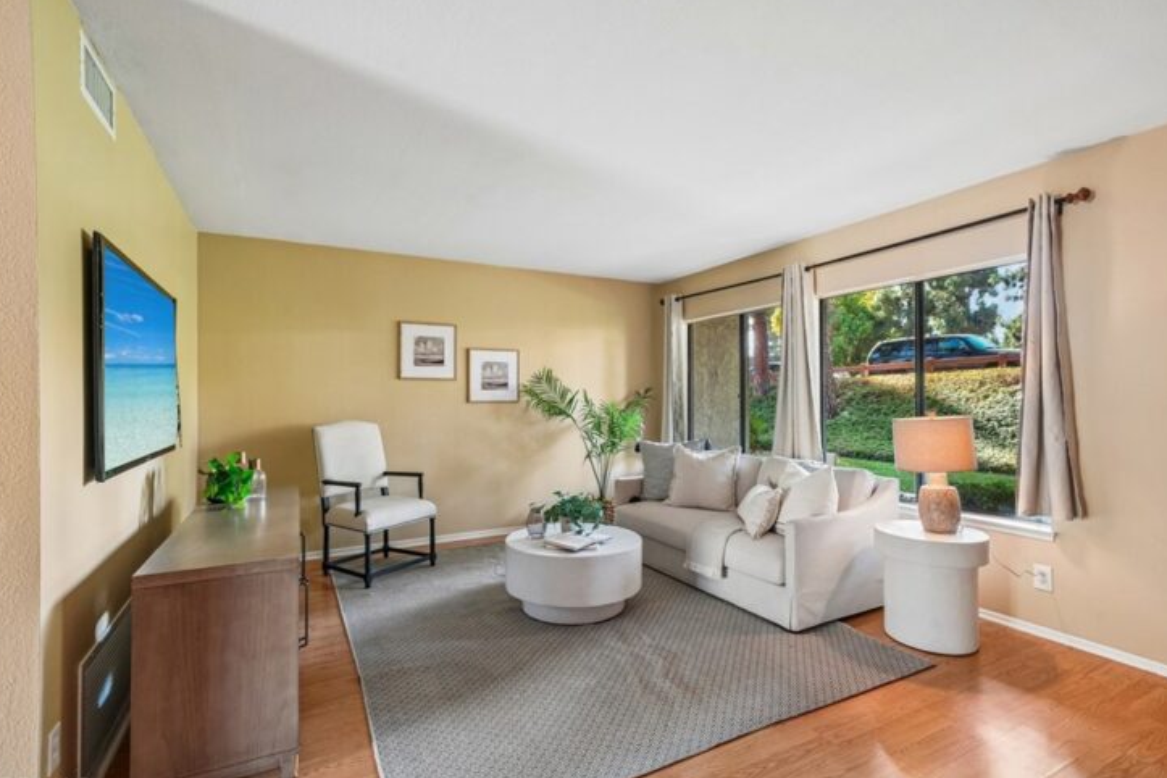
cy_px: 394
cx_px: 596
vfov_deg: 70.4
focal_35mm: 17
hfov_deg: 93.3
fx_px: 551
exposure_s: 1/5
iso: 400
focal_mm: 16
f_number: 8
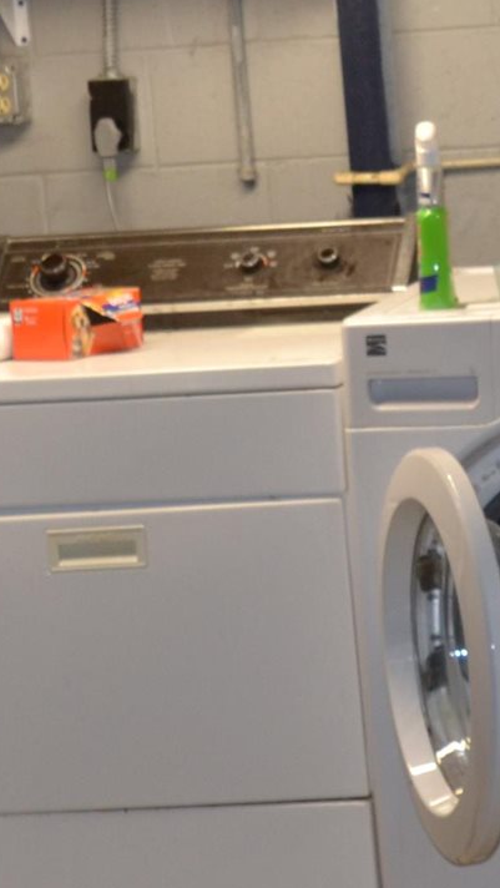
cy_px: 156
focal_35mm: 122
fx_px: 2873
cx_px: 920
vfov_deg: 17.4
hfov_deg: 9.4
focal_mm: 18
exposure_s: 1/125
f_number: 3.5
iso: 400
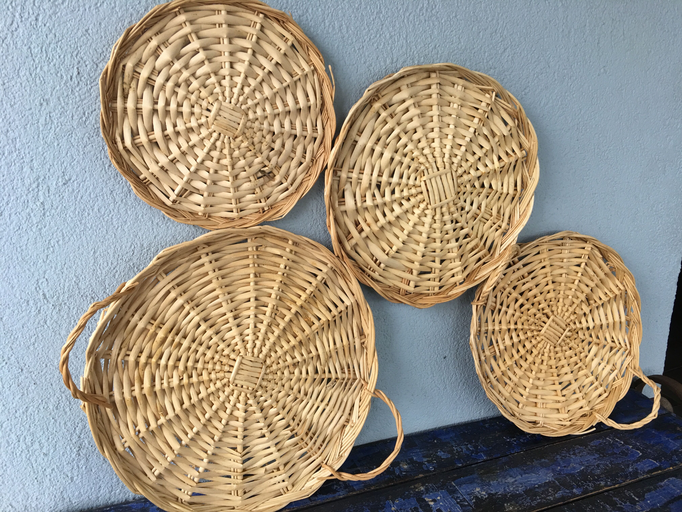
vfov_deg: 48.2
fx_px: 571
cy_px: 256
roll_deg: -0.1
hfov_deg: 61.7
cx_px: 341
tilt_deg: -16.8
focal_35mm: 29
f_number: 2.2
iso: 32
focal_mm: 4.15
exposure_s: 1/17
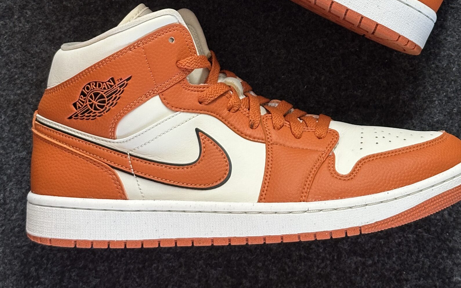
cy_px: 16
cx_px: 255
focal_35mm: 82
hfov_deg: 25.2
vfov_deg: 15.7
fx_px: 1030
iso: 250
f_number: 1.78
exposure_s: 1/50
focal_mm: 6.86
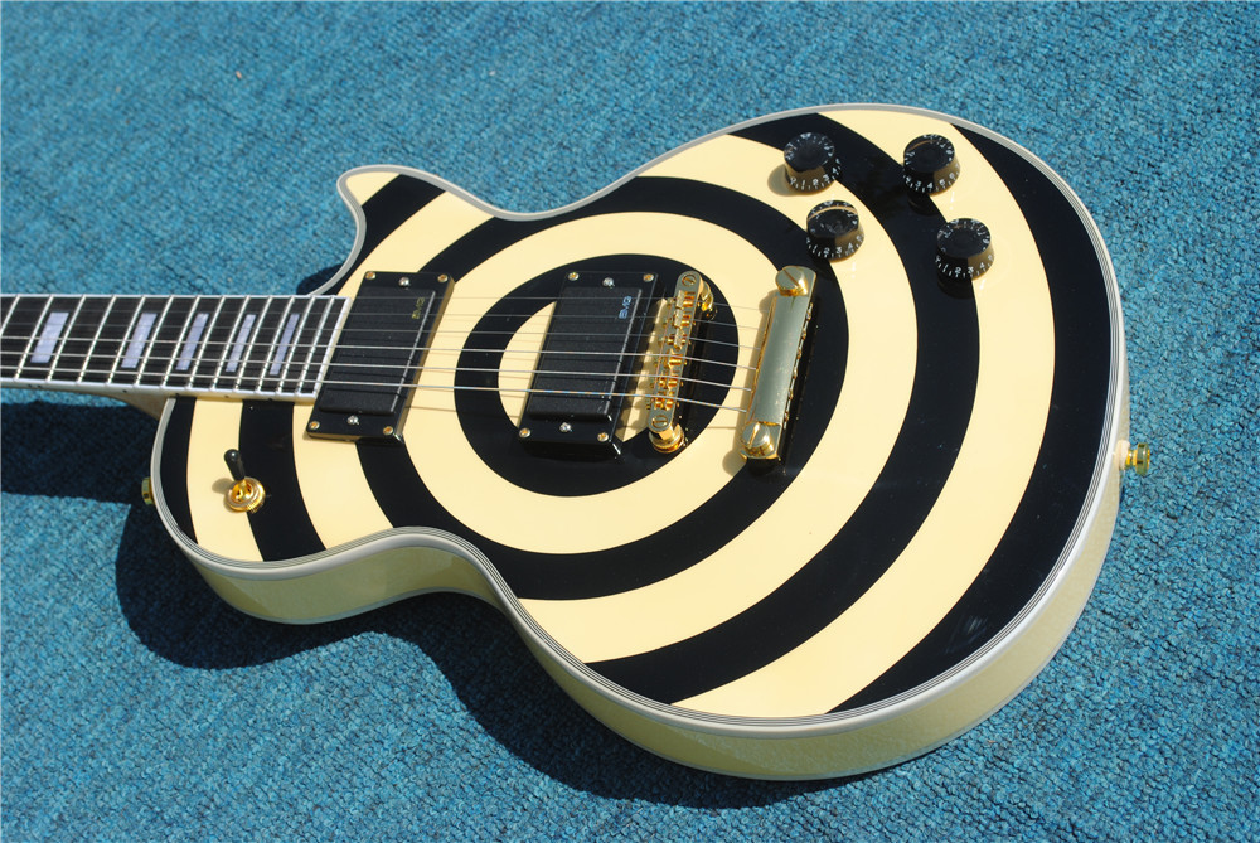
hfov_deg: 29.2
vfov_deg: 19.8
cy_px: 422
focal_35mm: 69
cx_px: 630
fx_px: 2417
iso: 100
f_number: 9
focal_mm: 46
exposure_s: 1/320
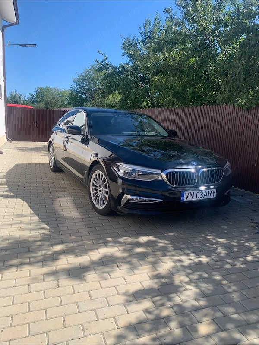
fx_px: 259
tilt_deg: -9.5
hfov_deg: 53.1
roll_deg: -2.3
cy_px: 172
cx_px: 130
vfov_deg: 67.3
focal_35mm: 26
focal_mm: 4.25
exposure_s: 1/1149
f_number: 1.8
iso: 25
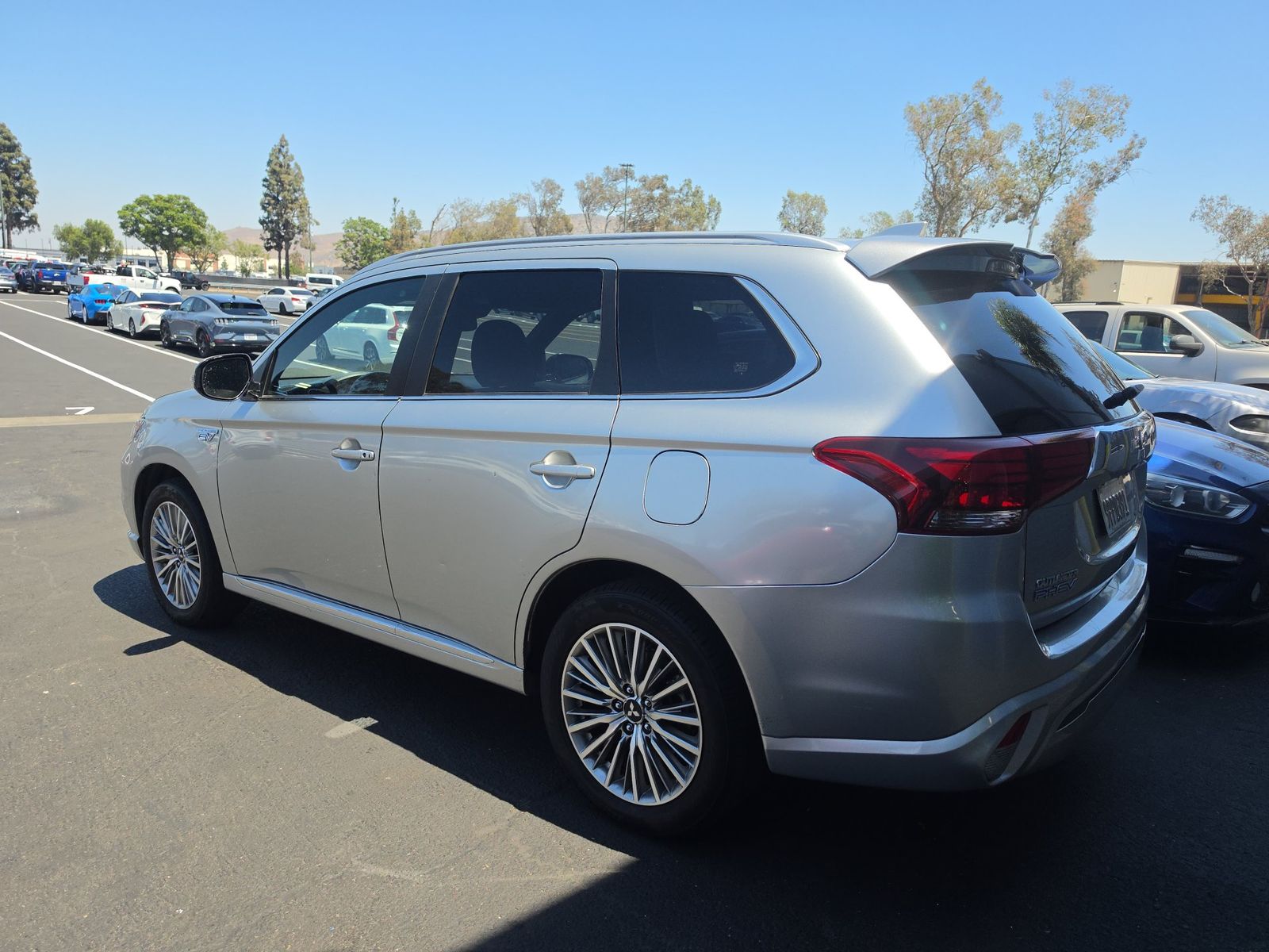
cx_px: 634
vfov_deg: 58.9
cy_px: 476
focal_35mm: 23
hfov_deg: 73.9
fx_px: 843
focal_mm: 6.5
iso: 63
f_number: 1.4
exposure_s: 1/3627
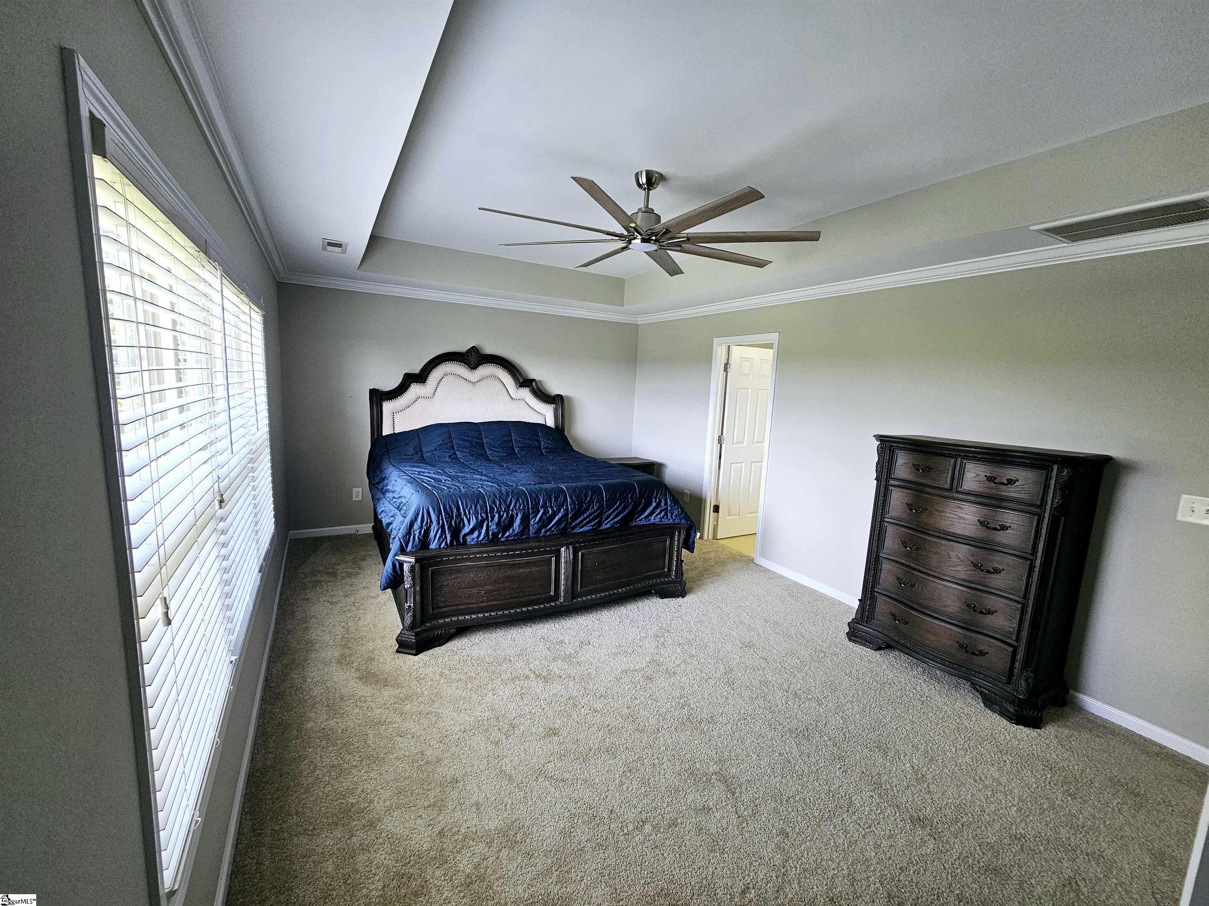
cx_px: 604
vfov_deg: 89.9
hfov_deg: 106.2
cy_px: 453
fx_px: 454
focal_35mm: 13
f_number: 2.2
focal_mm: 2.2
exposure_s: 1/60.2
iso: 64
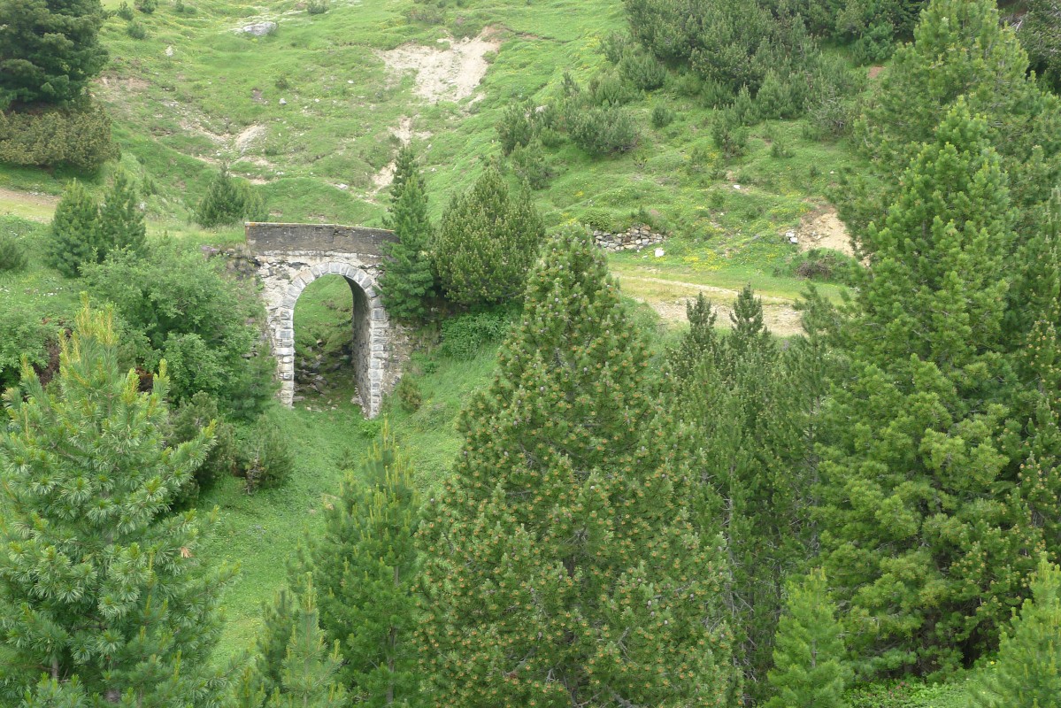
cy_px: 354
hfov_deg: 45.4
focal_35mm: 43
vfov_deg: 31.2
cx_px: 530
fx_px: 1268
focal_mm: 9.2
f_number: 2.8
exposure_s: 1/200
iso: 80
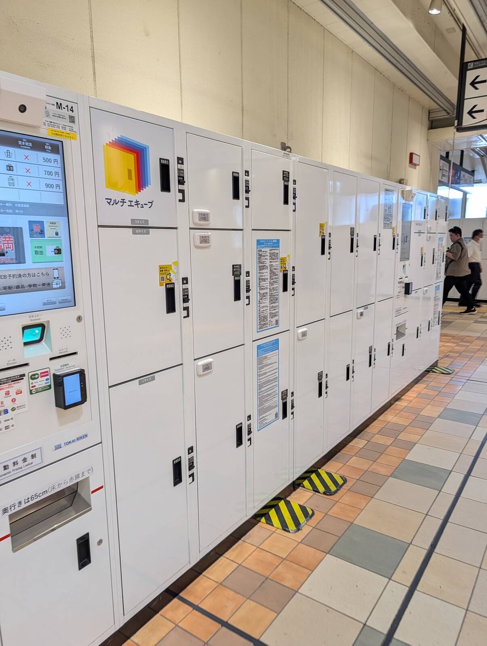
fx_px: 449
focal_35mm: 24
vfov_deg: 71.5
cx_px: 244
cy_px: 323
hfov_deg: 56.9
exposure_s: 1/100
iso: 65
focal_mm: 6.9
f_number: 1.68
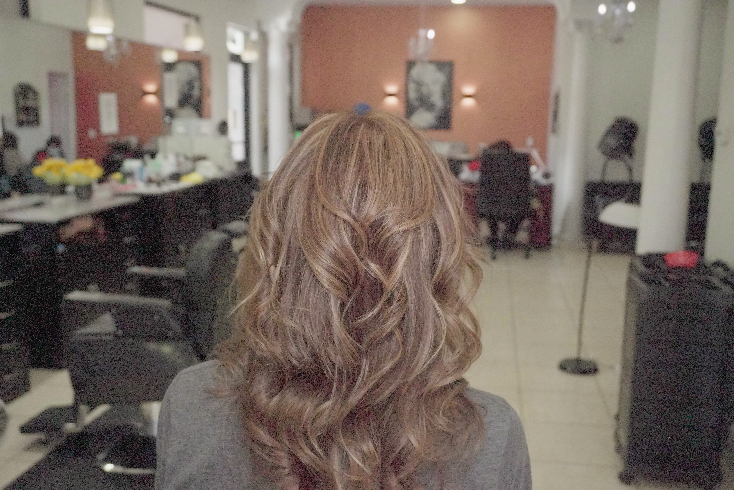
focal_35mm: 38
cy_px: 245
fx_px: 765
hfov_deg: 51.3
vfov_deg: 35.5
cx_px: 367
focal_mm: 25
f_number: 4.5
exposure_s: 1/2000
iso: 10000
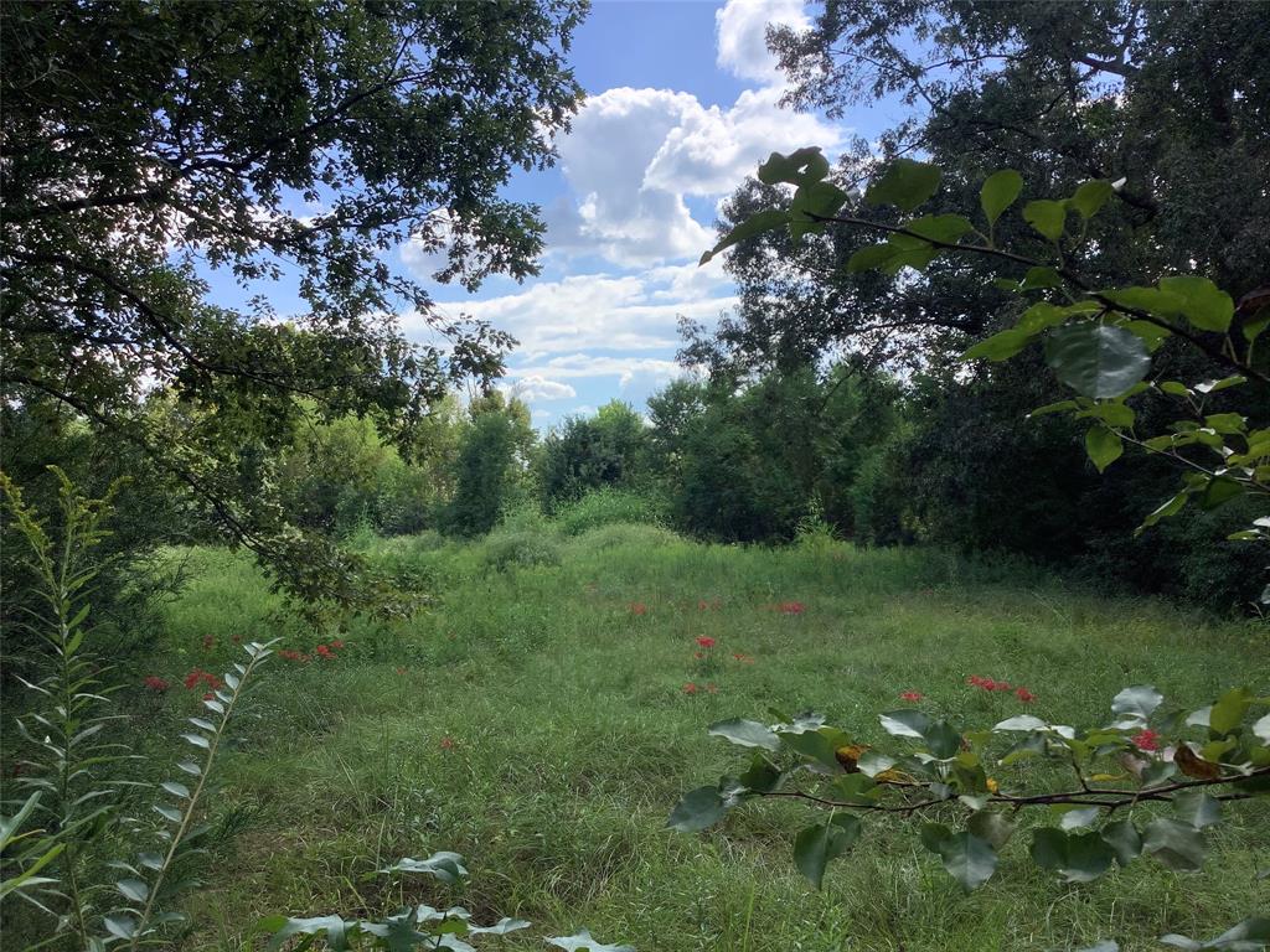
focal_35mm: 31
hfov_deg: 58.4
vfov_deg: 45.4
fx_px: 1137
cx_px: 635
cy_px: 476
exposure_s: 1/741
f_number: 2.4
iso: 25
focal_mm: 3.3
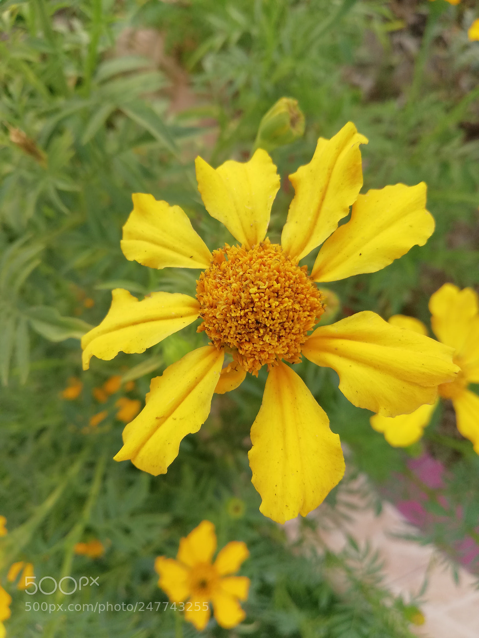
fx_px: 498
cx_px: 240
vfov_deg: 65.3
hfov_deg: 51.4
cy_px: 319
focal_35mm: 27
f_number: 2.2
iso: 50
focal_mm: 3.81
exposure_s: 1/130
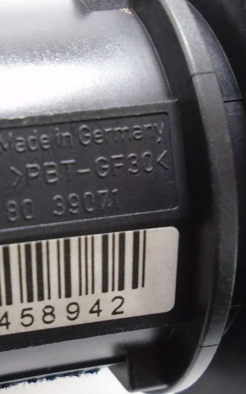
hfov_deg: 30.2
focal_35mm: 40
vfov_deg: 49.3
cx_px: 11
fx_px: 429
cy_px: 192
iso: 250
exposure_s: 1/30
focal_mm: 4.6
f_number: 3.2
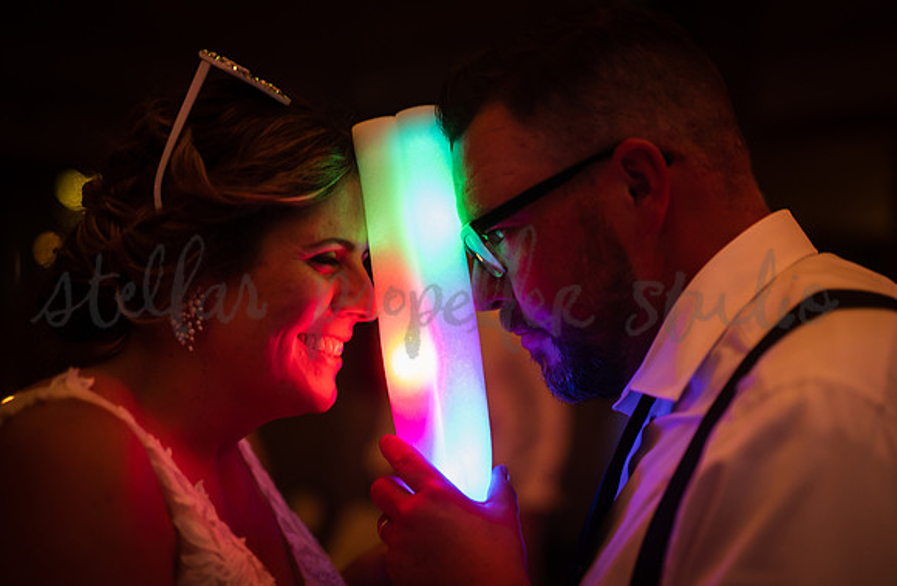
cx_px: 486
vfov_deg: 24.5
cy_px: 324
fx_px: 1350
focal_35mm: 55
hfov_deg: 36.7
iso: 2000
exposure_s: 1/80
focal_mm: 50
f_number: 1.6
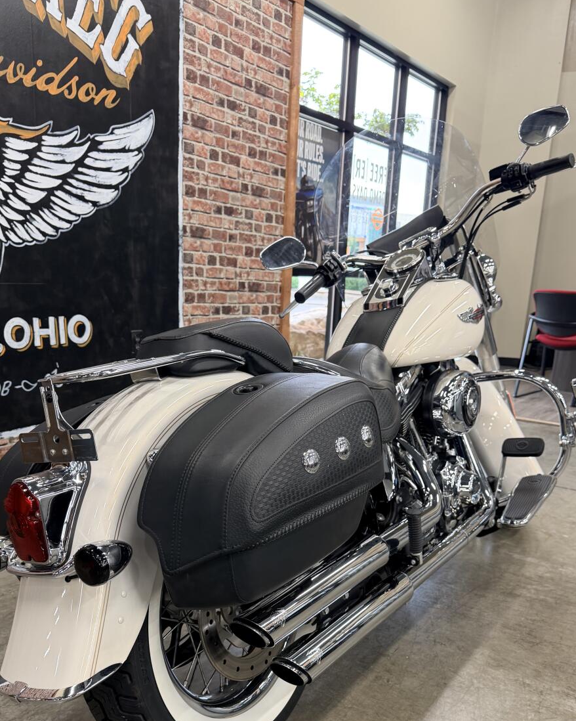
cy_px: 486
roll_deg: -3.8
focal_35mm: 32
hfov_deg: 45.8
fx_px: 682
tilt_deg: -17.6
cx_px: 295
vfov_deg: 54.4
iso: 160
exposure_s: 1/60
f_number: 1.78
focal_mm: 6.76
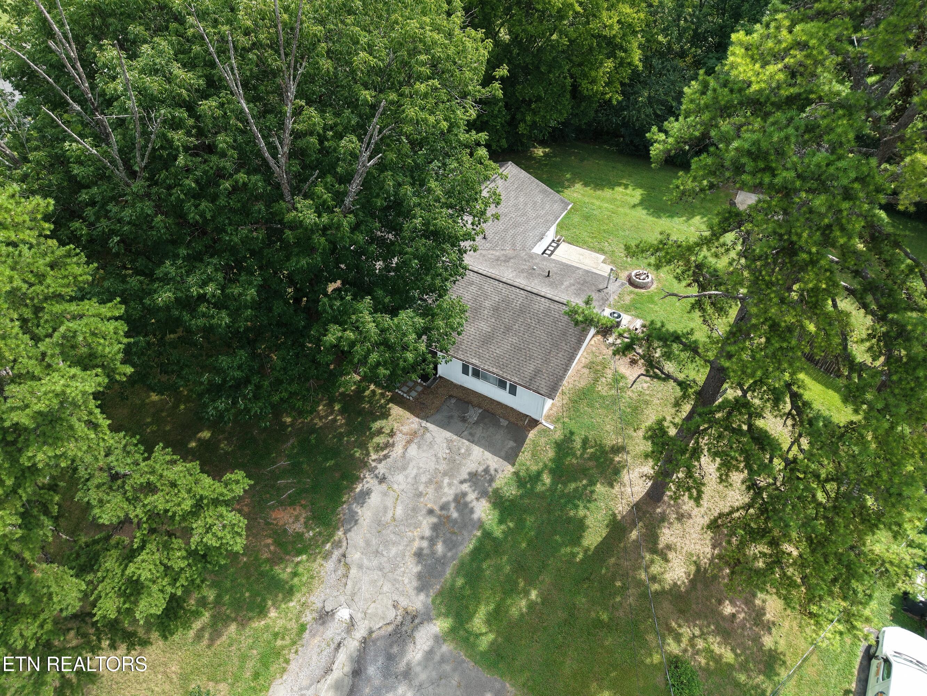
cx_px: 464
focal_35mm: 24
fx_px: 643
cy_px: 348
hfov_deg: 71.6
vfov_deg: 56.8
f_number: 1.8
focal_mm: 8.67
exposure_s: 1/100
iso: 100
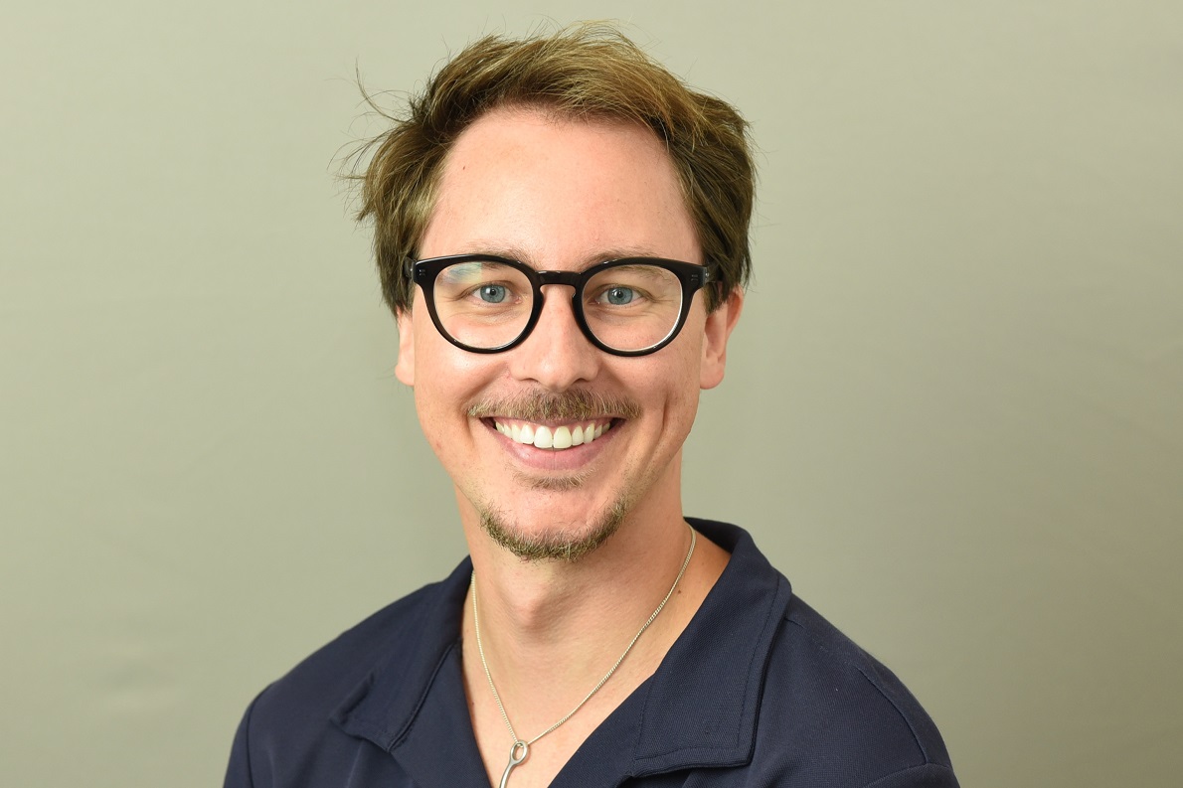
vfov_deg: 21.9
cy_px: 394
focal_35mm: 62
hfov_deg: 32.4
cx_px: 592
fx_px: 2037
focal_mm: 62
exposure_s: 1/125
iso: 1000
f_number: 5
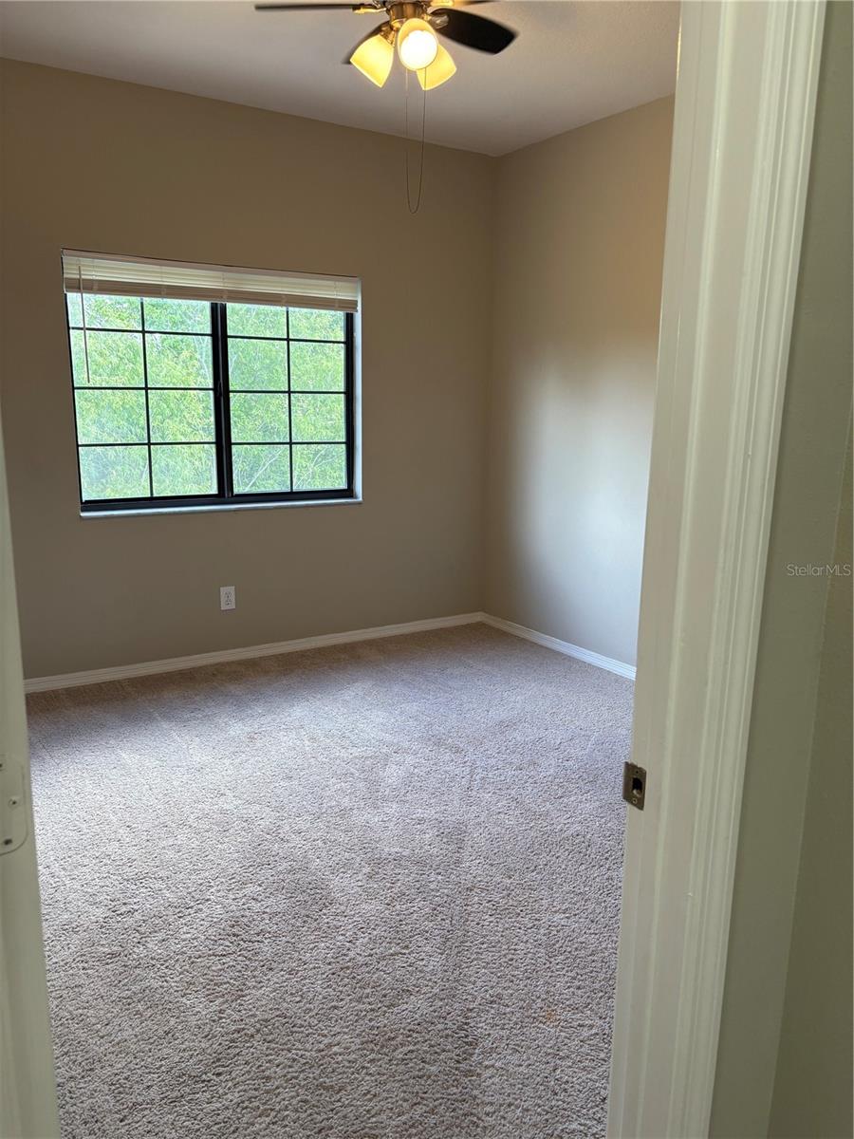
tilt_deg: -11.7
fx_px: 855
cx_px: 427
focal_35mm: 26
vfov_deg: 67.3
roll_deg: -0.9
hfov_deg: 53.1
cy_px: 570
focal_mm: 5.96
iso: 100
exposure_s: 1/120
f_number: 1.6
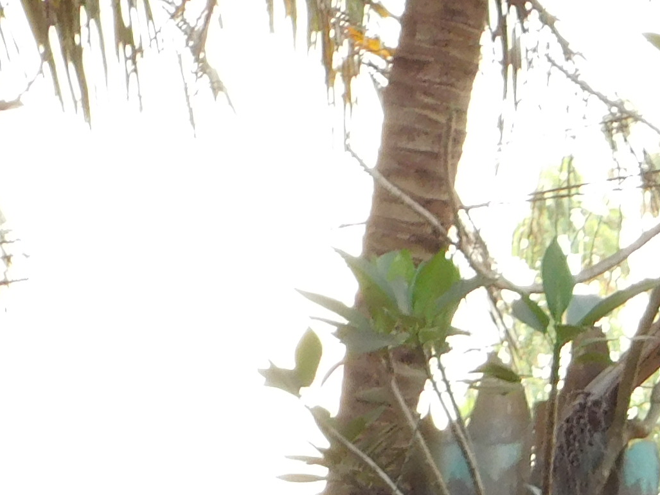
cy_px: 1060
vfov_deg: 7.0
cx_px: 899
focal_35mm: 202
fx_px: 3851
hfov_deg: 9.6
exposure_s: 1/30
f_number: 3.7
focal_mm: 8
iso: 180
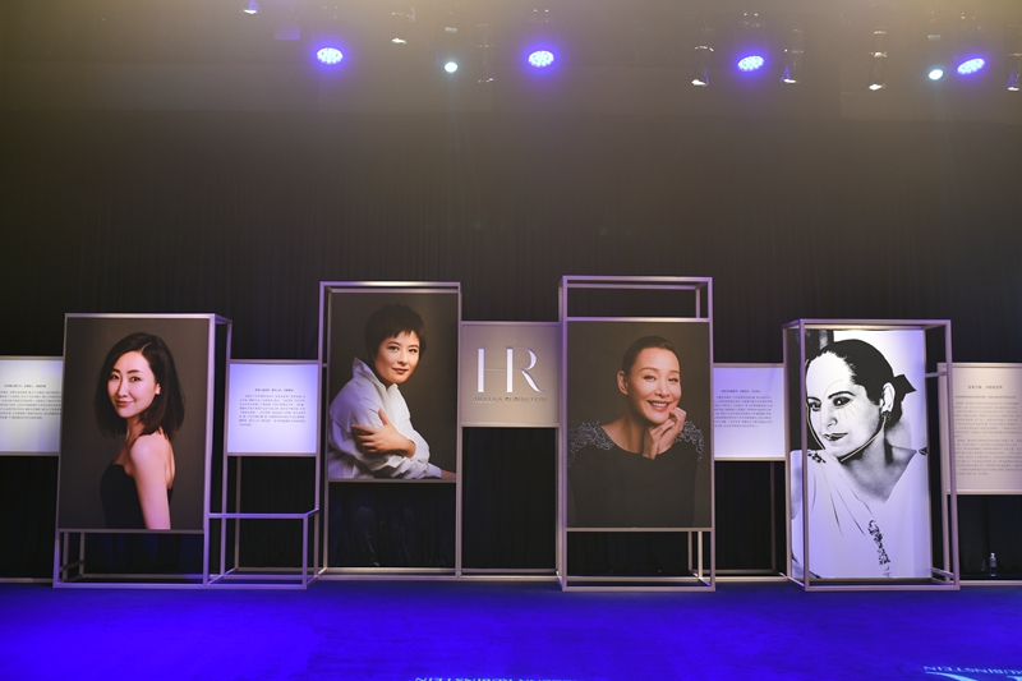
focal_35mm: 35
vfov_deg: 37.8
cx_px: 511
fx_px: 993
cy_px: 340
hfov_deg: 54.4
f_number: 2.8
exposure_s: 1/60
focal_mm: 35
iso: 400
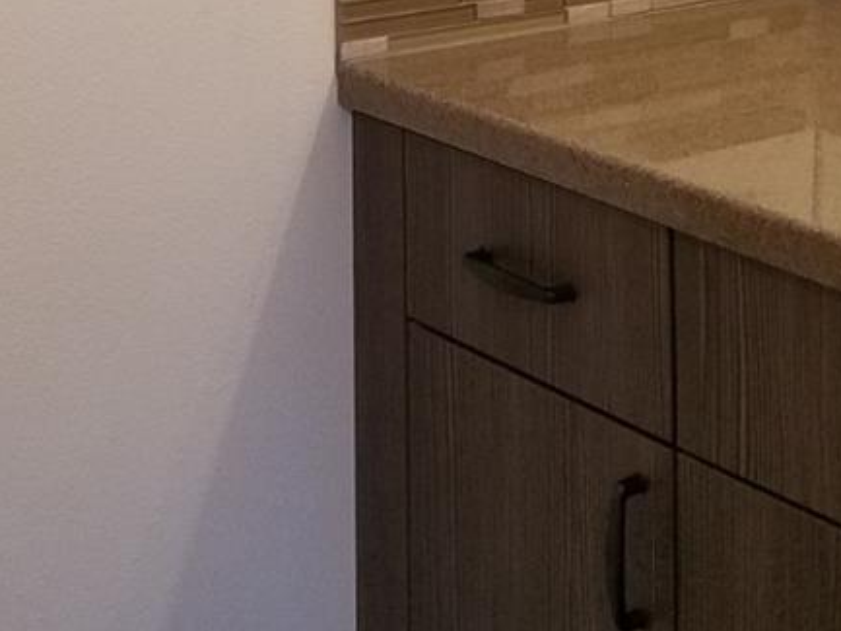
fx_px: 2187
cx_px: 303
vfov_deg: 14.9
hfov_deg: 21.7
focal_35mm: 90
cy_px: -388
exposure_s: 1/60
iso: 80
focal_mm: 4.2
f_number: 1.7
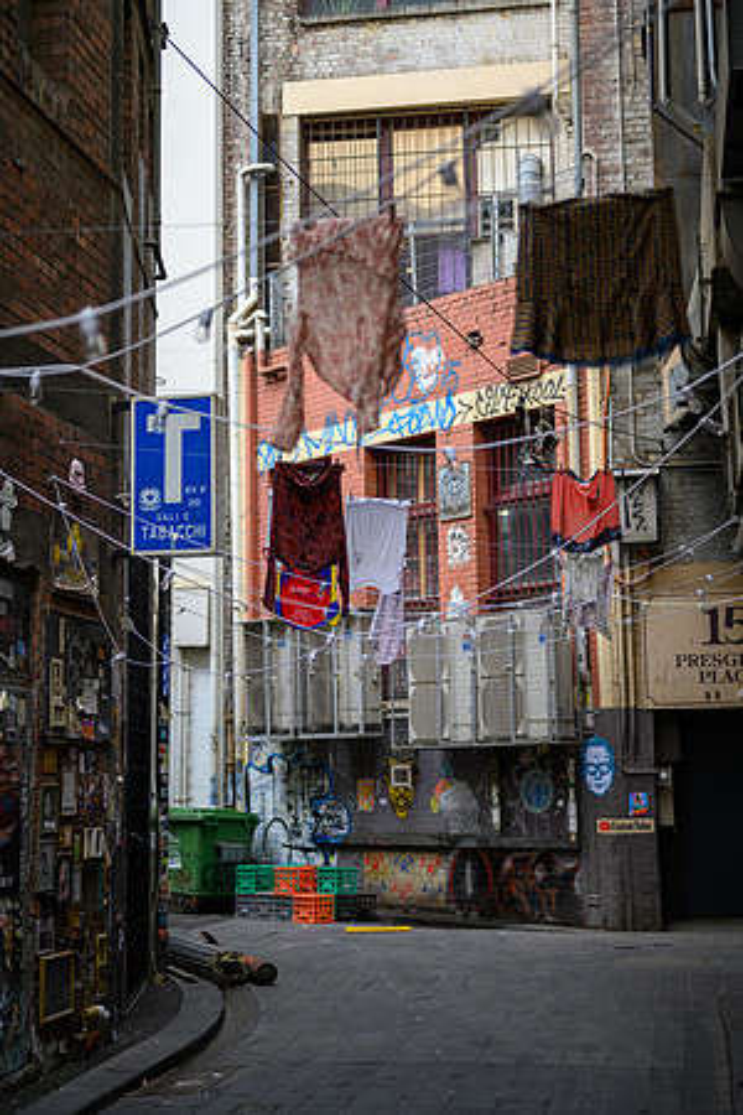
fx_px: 1548
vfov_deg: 39.6
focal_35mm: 50
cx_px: 372
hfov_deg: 27.0
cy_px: 558
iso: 64
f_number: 2
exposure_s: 1/400
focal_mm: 50
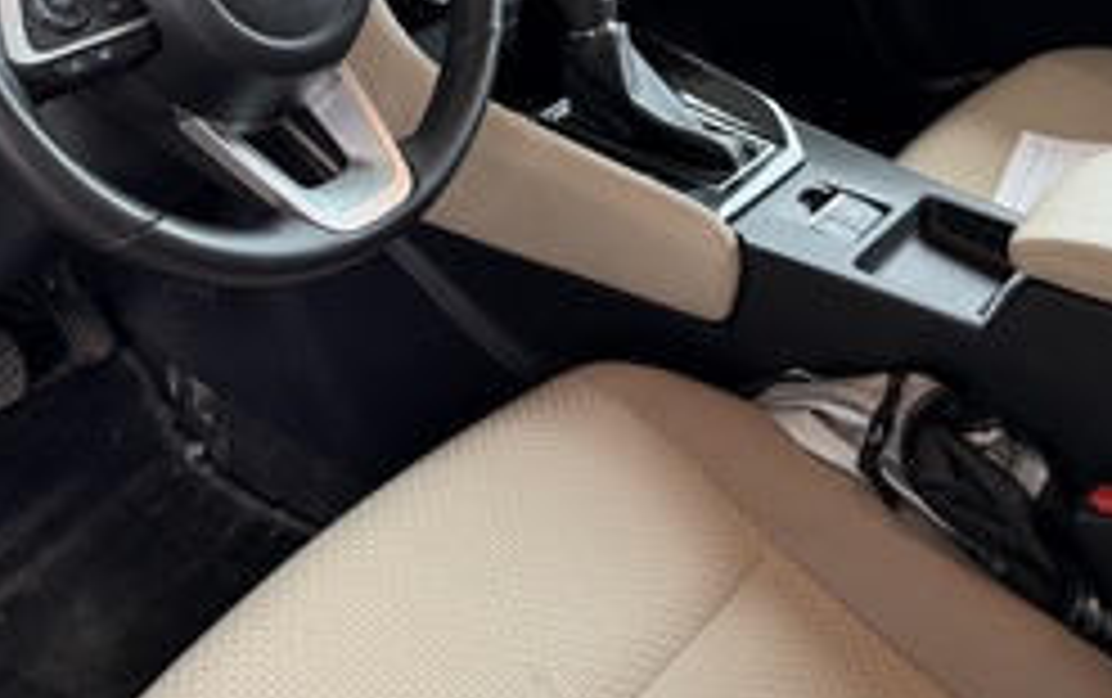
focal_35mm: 47
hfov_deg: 42.4
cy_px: 2
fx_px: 1426
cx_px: 434
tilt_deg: -21.5
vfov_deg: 26.1
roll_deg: +0.7
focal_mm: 6.76
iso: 250
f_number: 1.78
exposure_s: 1/60
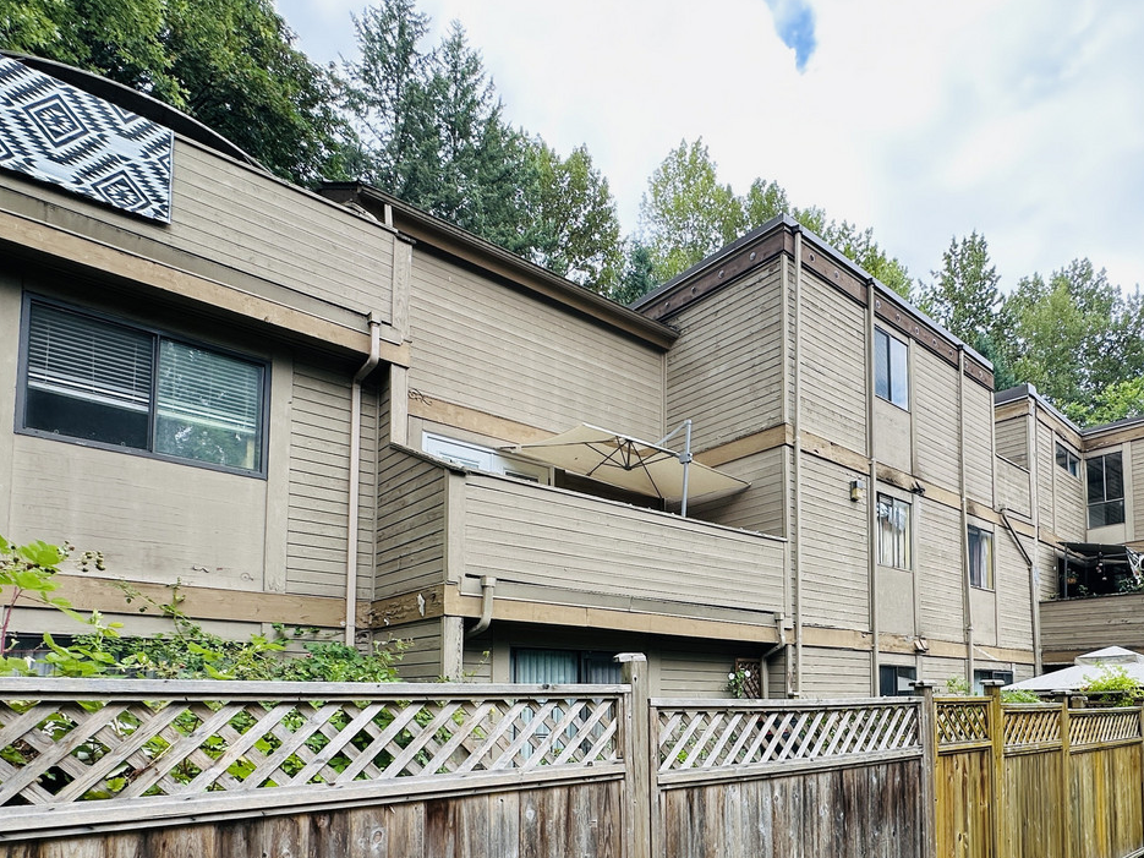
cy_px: 651
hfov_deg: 72.6
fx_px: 760
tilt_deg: +4.3
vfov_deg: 55.8
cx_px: 721
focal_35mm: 23
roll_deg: +0.2
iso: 40
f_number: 2.2
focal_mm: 2.22
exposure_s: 1/205
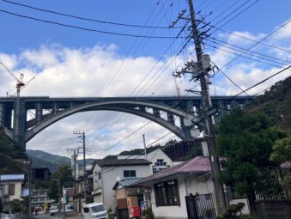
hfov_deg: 55.1
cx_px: 125
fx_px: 278
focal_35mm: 33
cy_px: 117
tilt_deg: +17.6
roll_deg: +4.1
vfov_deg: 43.0
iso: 32
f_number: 1.8
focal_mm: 3.99
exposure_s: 1/1156
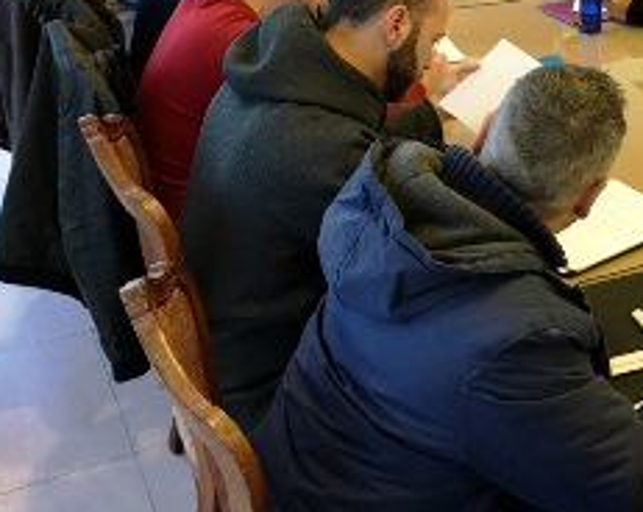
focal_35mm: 55
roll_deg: -1.1
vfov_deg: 27.1
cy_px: 117
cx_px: 543
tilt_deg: -21.3
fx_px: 1045
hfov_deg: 32.9
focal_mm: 4.15
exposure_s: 1/17
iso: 40
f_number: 2.2
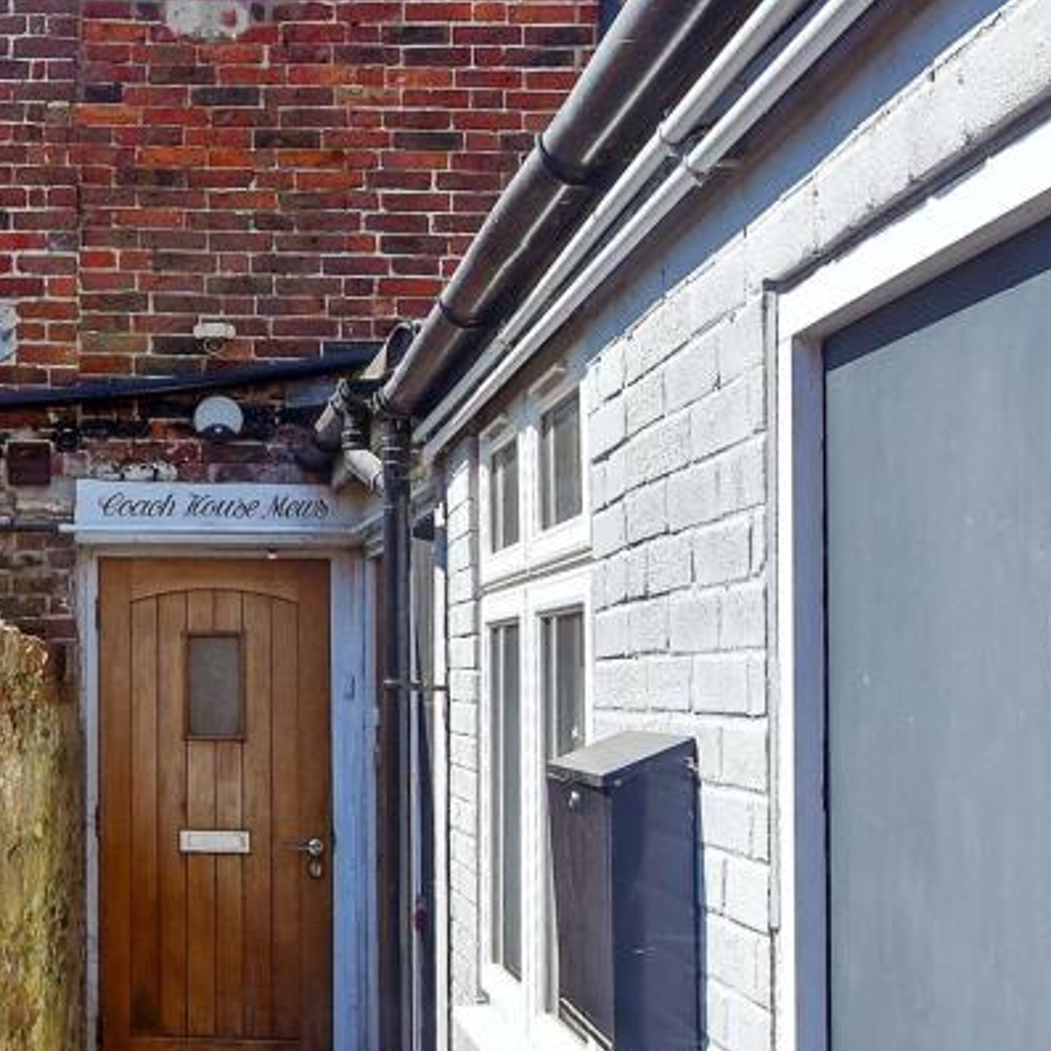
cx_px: -19
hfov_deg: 33.4
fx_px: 1580
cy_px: 322
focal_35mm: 46
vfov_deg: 36.3
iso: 250
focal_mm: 14
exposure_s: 1/500
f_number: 8
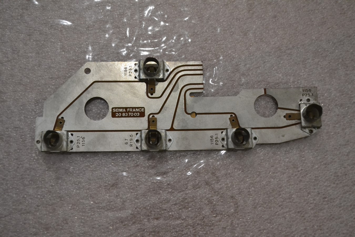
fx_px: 429
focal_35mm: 44
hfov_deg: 45.0
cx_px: 178
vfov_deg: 30.8
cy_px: 118
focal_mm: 29
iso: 3200
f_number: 4.5
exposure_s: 1/60
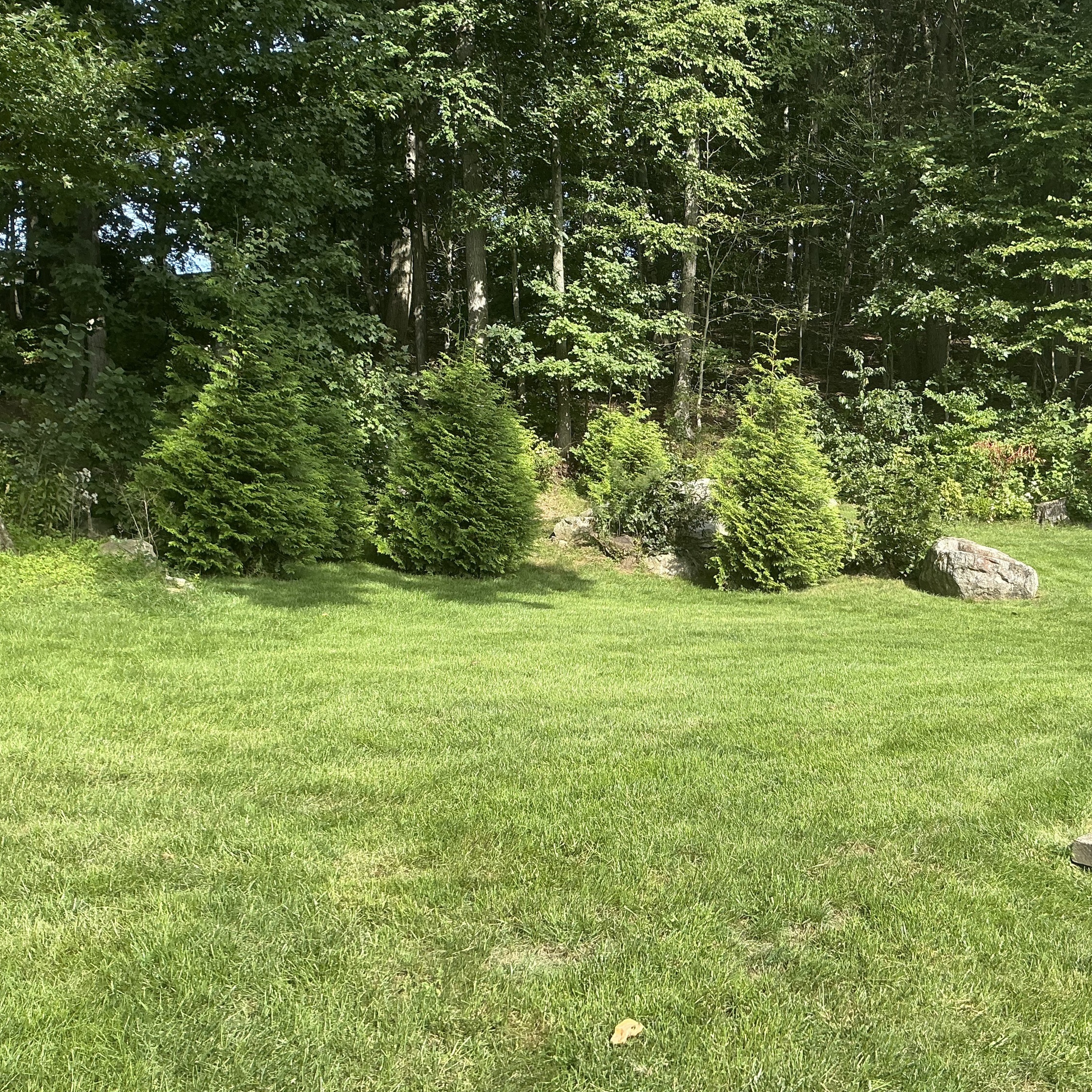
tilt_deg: +0.8
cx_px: 701
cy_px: 532
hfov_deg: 47.9
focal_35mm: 34
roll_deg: +1.5
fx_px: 1213
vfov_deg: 48.4
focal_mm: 3
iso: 25
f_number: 1.8
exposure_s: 1/524
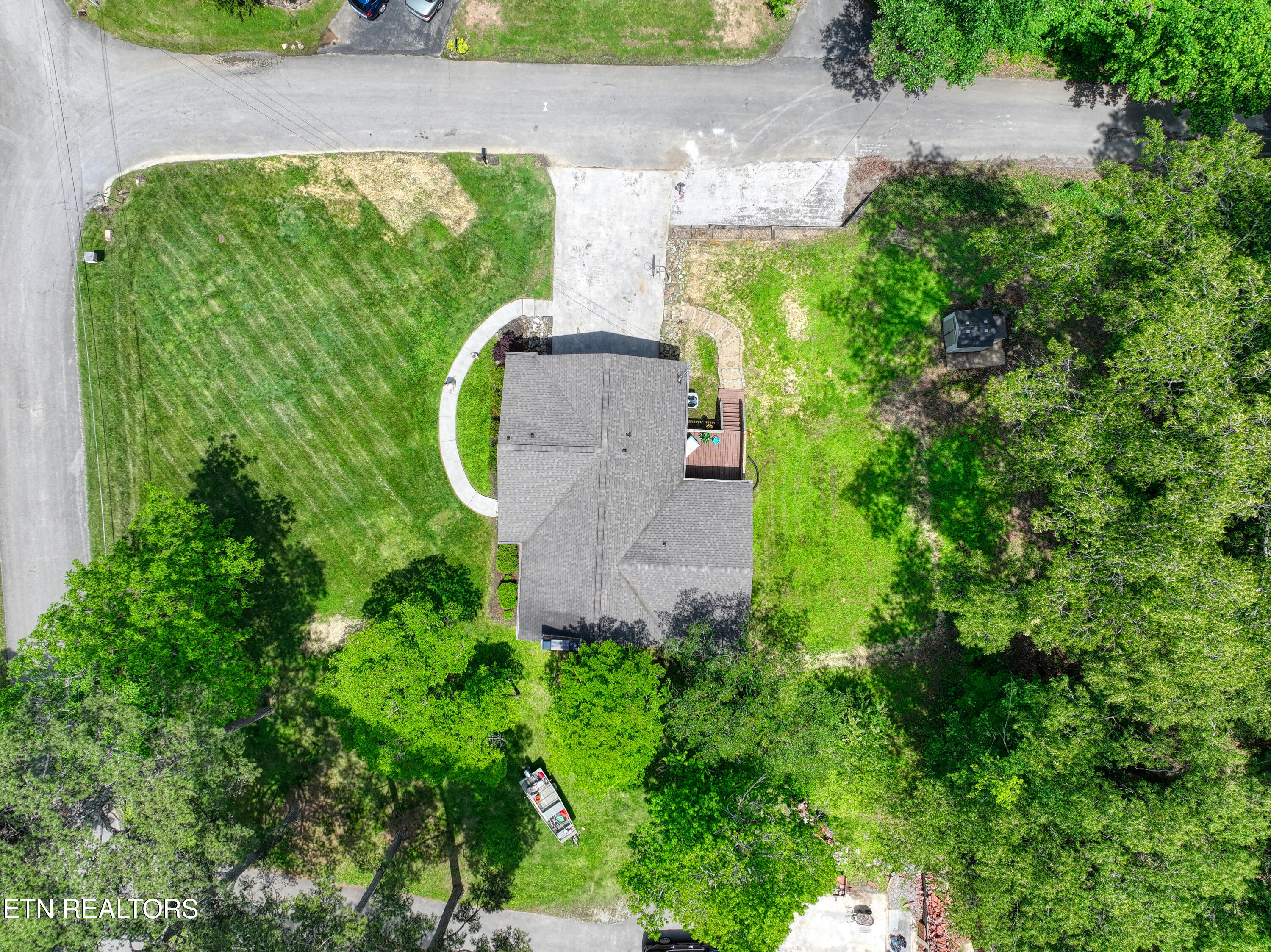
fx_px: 881
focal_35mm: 24
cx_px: 636
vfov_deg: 56.8
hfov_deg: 71.6
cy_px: 476
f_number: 2.8
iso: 100
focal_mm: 12.3
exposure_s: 1/640
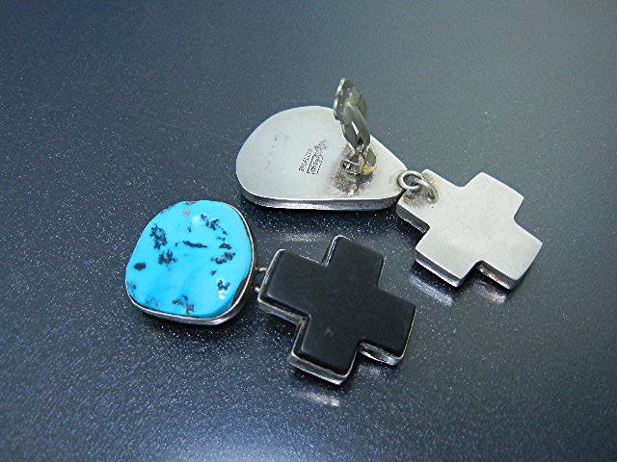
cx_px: 308
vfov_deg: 32.2
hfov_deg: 42.1
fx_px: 802
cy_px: 231
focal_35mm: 45
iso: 204
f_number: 3.8
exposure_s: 1/30
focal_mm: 8.1
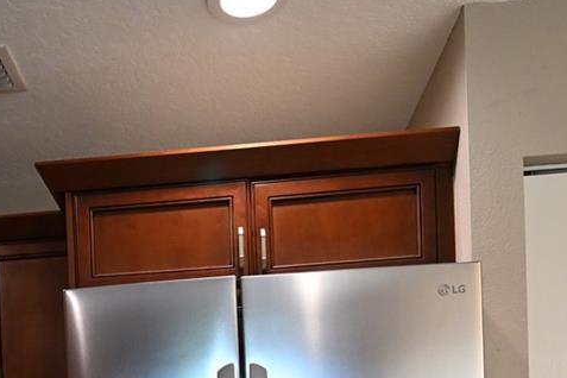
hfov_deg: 40.7
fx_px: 740
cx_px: 140
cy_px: 508
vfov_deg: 24.5
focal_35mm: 47
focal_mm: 14
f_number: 4
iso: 3200
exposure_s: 1/100
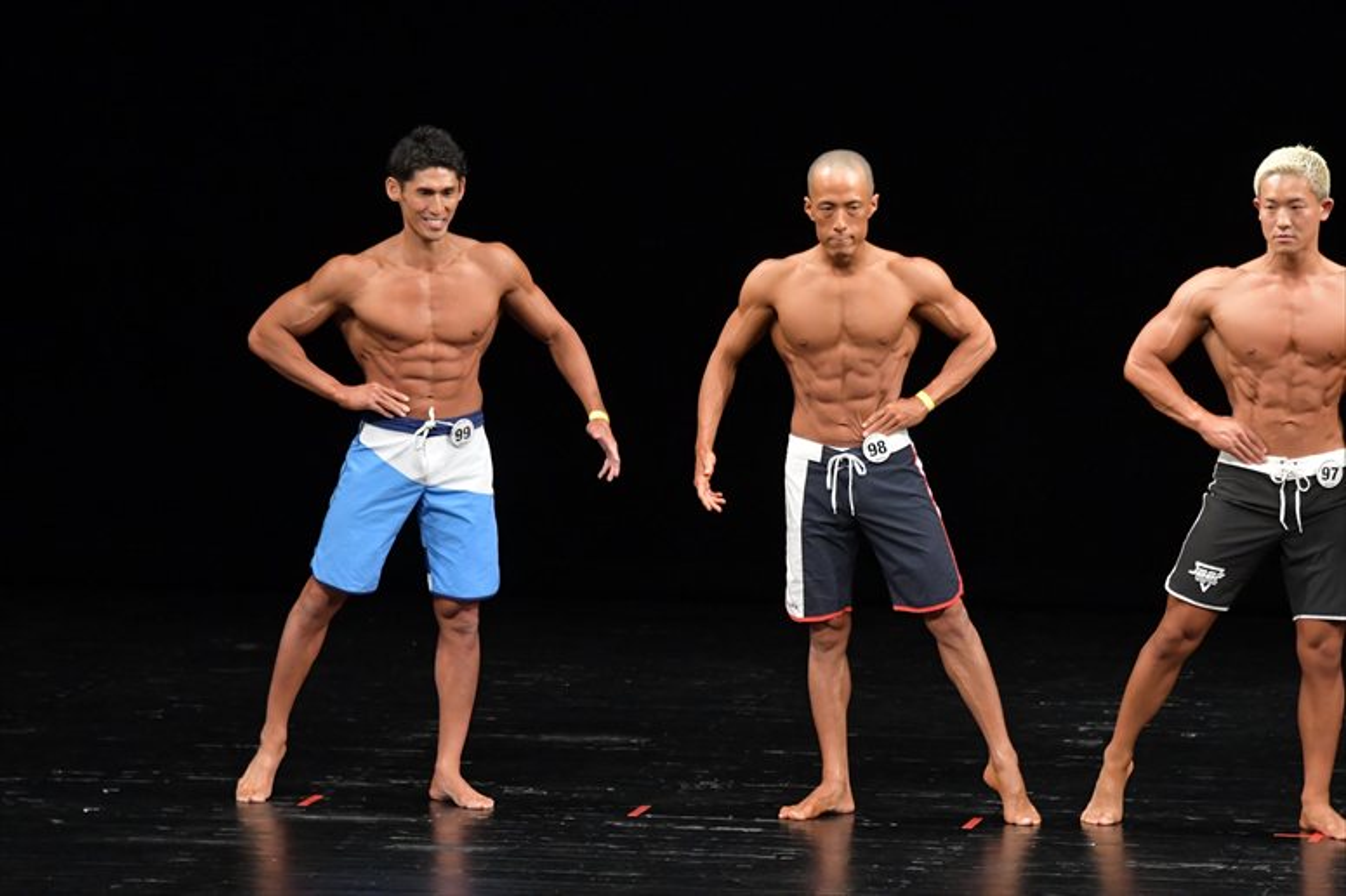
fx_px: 8969
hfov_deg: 8.6
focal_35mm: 240
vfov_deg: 5.7
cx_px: 673
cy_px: 448
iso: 3200
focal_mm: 160
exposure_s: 1/400
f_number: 5.6
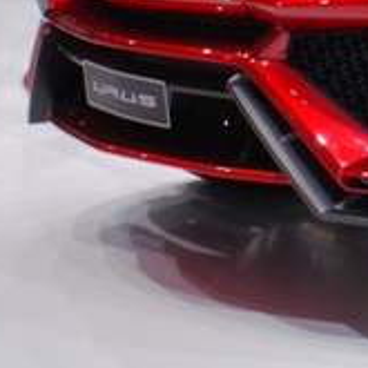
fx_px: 2081
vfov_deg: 9.9
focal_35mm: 173
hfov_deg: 9.5
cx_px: 718
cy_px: -89
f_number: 9
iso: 400
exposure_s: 1/80
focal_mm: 28
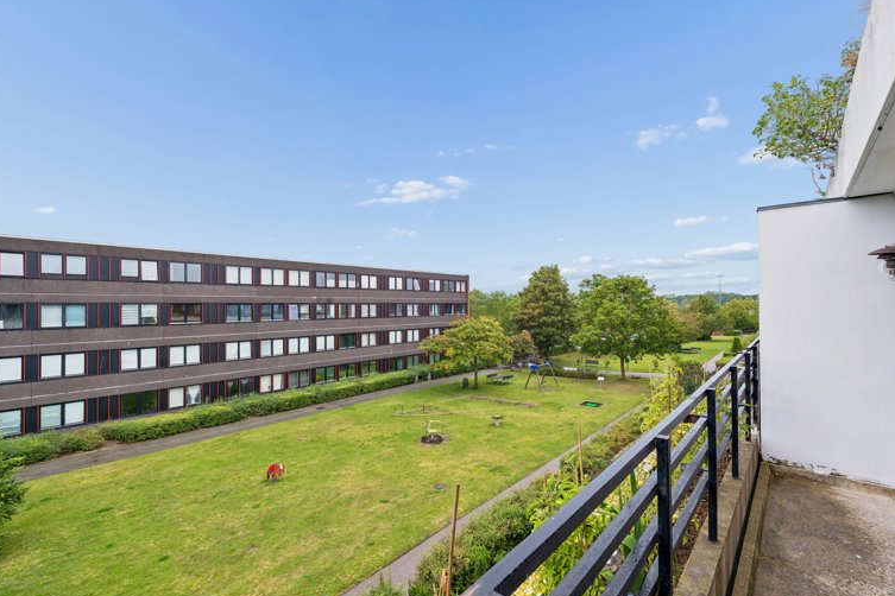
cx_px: 449
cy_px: 302
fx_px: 423
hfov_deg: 93.3
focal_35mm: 17
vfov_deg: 70.4
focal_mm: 16
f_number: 10
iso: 200
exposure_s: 1/40
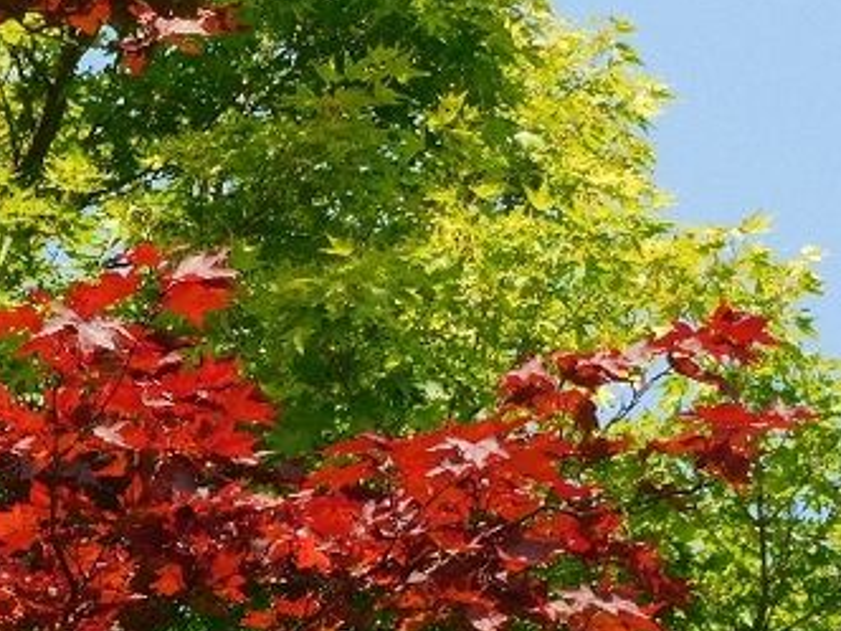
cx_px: 110
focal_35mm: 417
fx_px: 10131
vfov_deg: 3.6
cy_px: 354
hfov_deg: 4.7
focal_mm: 30.5
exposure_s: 1/320
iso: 125
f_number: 5.2
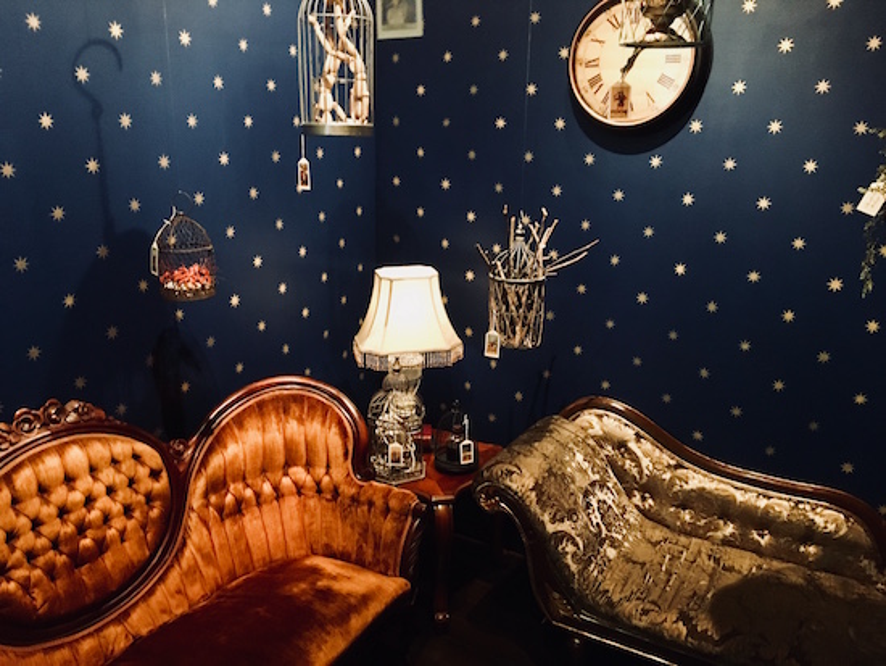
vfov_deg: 48.3
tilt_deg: -15.0
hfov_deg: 61.6
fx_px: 743
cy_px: 333
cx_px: 443
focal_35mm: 29
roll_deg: -1.5
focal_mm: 4.15
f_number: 2.2
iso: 500
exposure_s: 1/15
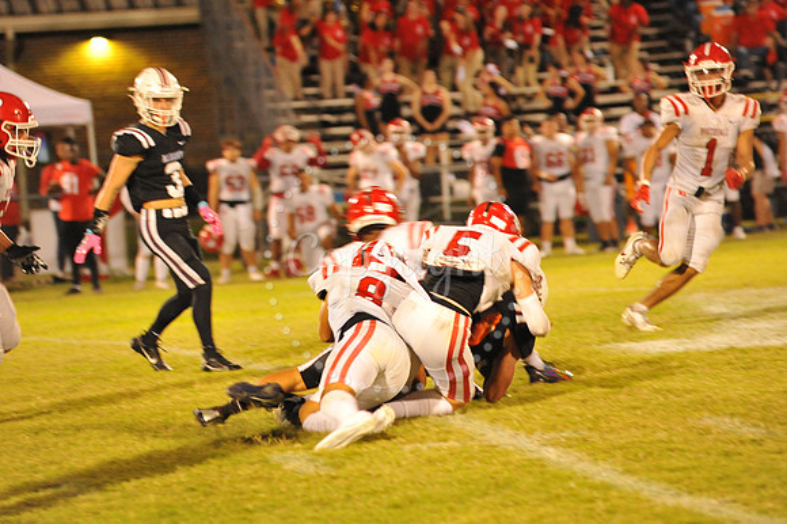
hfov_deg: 10.3
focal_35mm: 200
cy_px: 262
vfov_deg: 6.9
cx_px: 394
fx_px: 4370
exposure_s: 1/160
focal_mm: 200
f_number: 5
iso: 5000
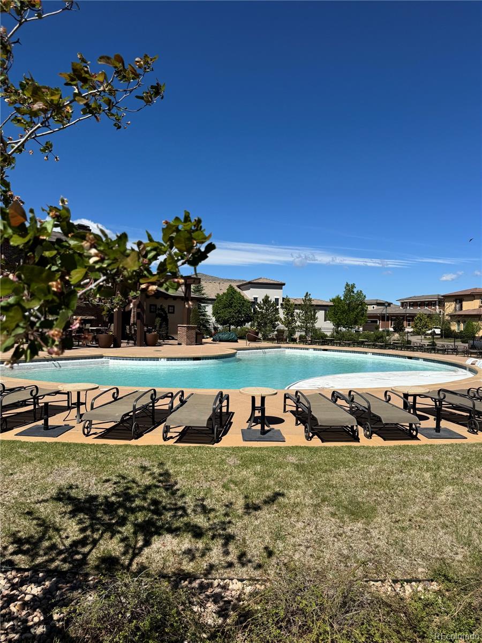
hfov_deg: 56.8
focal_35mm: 24
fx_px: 446
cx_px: 241
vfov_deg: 71.6
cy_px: 322
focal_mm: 6.76
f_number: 1.78
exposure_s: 1/7092
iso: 80
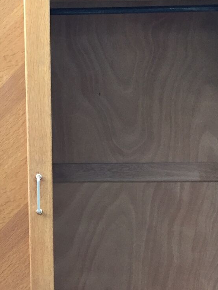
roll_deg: +1.3
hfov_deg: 18.5
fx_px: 663
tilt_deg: -10.3
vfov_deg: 24.6
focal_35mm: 79
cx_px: 43
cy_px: 200
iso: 80
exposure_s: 1/33
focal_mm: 4.15
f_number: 2.2
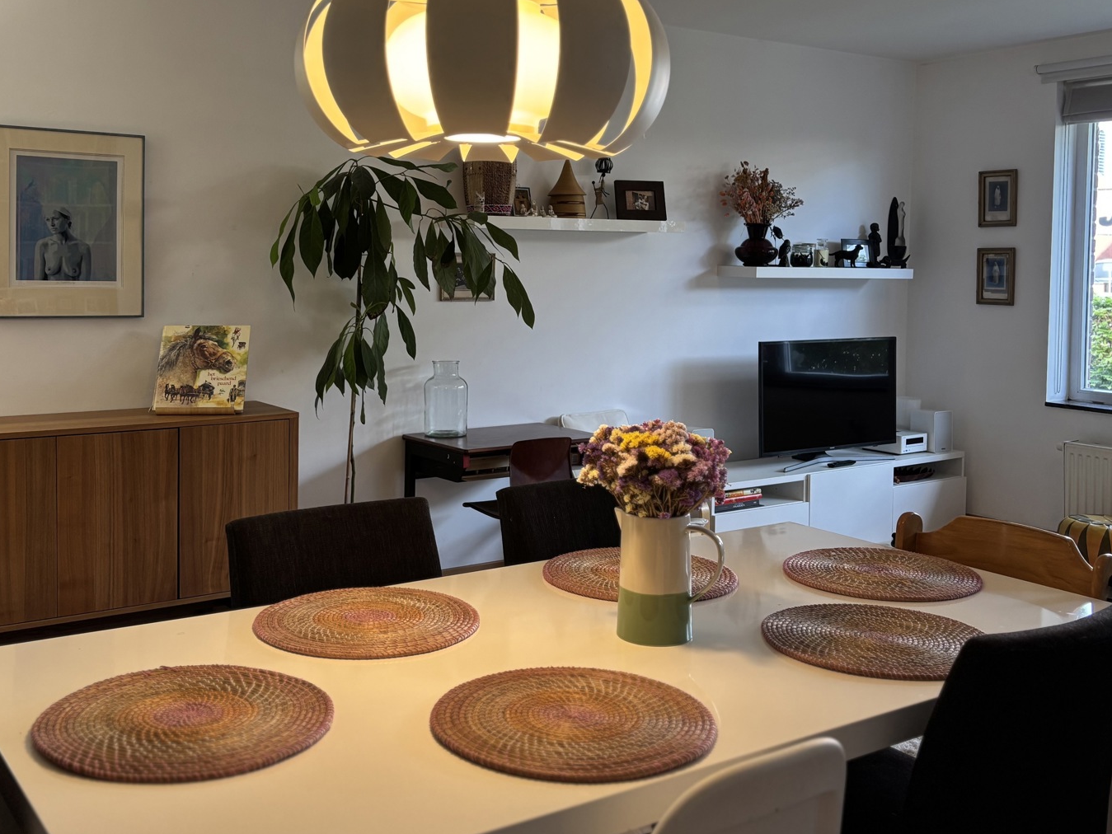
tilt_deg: -2.7
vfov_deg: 38.4
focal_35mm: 37
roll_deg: -0.8
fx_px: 1189
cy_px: 309
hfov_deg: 50.1
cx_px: 519
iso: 125
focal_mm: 5.96
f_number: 1.6
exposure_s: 1/100
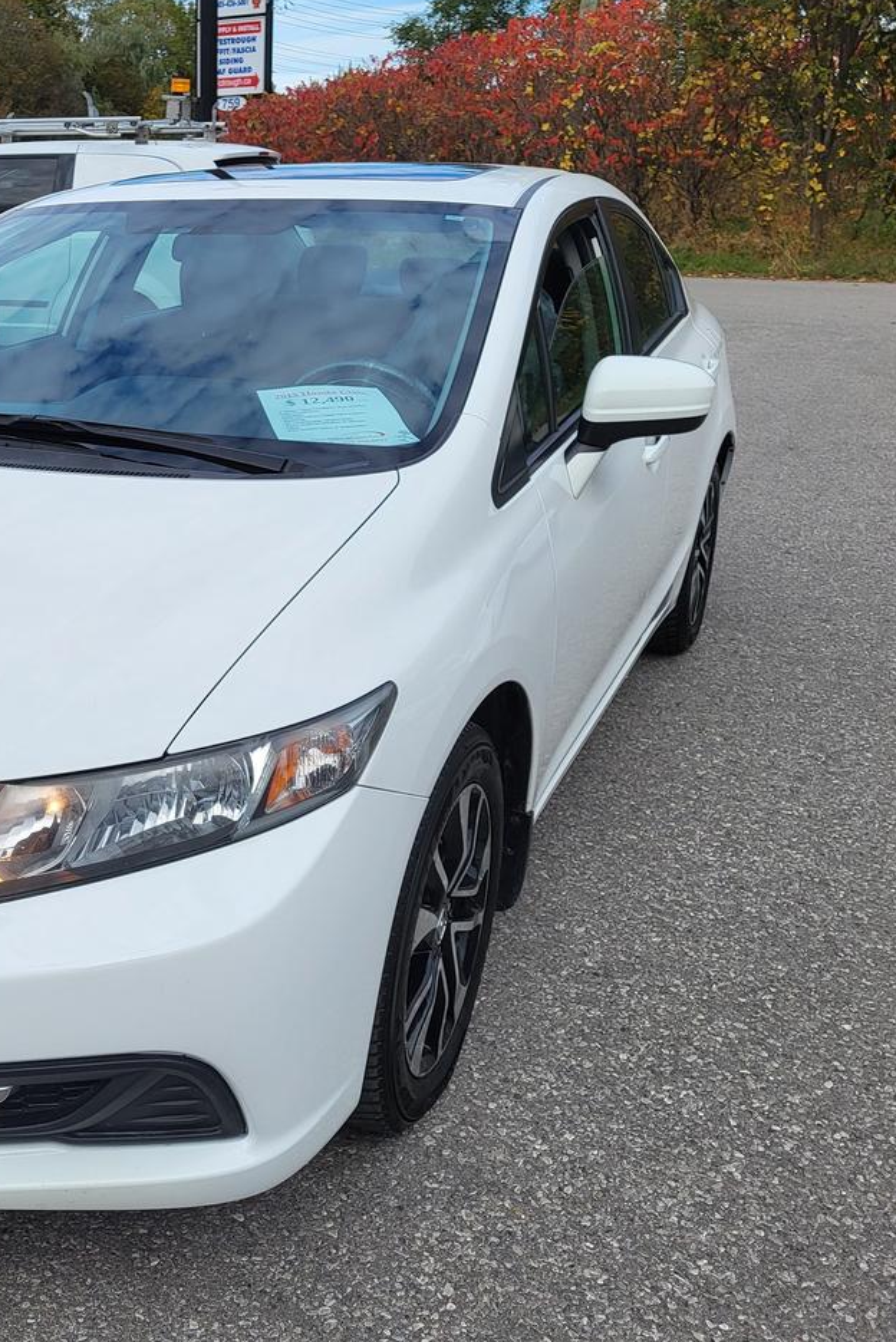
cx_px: 75
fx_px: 1380
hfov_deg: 33.9
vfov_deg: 51.9
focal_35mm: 37
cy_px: 662
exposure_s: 1/1686
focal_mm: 5.4
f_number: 1.8
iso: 40
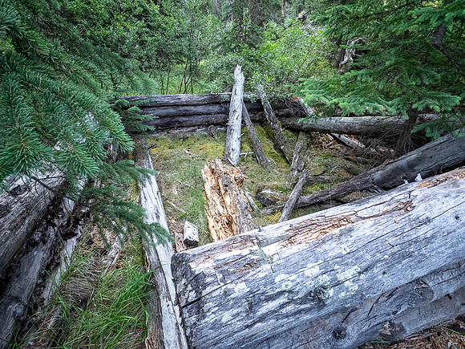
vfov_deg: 71.6
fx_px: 242
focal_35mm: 18
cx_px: 232
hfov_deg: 87.8
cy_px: 174
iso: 2500
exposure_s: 1/60
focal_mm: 9
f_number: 8
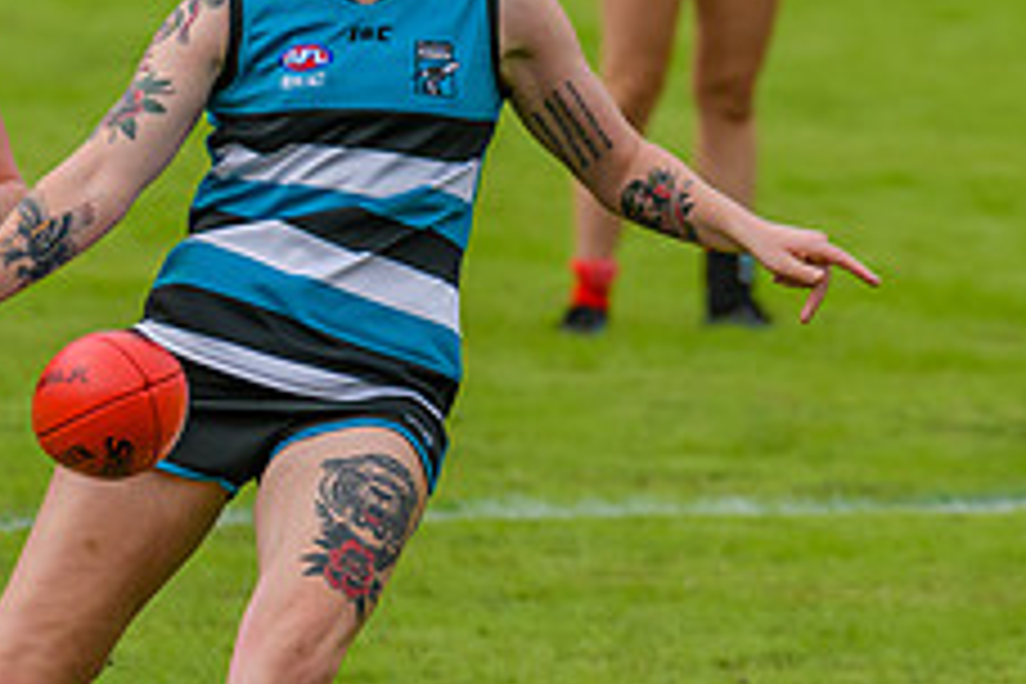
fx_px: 25363
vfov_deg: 1.5
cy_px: 248
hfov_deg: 2.3
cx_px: 322
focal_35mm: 890
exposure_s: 1/1600
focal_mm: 310
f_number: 5.6
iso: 800
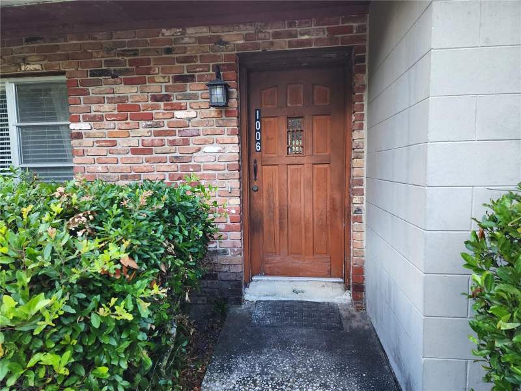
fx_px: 346
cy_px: 196
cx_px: 260
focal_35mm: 23
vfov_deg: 58.9
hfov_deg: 73.9
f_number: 1.8
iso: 100
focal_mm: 6.4
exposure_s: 1/180
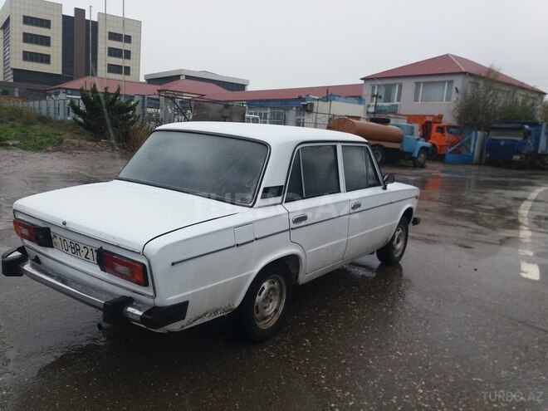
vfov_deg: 49.7
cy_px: 206
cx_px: 274
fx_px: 443
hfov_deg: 63.4
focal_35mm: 28
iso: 64
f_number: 1.9
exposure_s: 1/352
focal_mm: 3.7
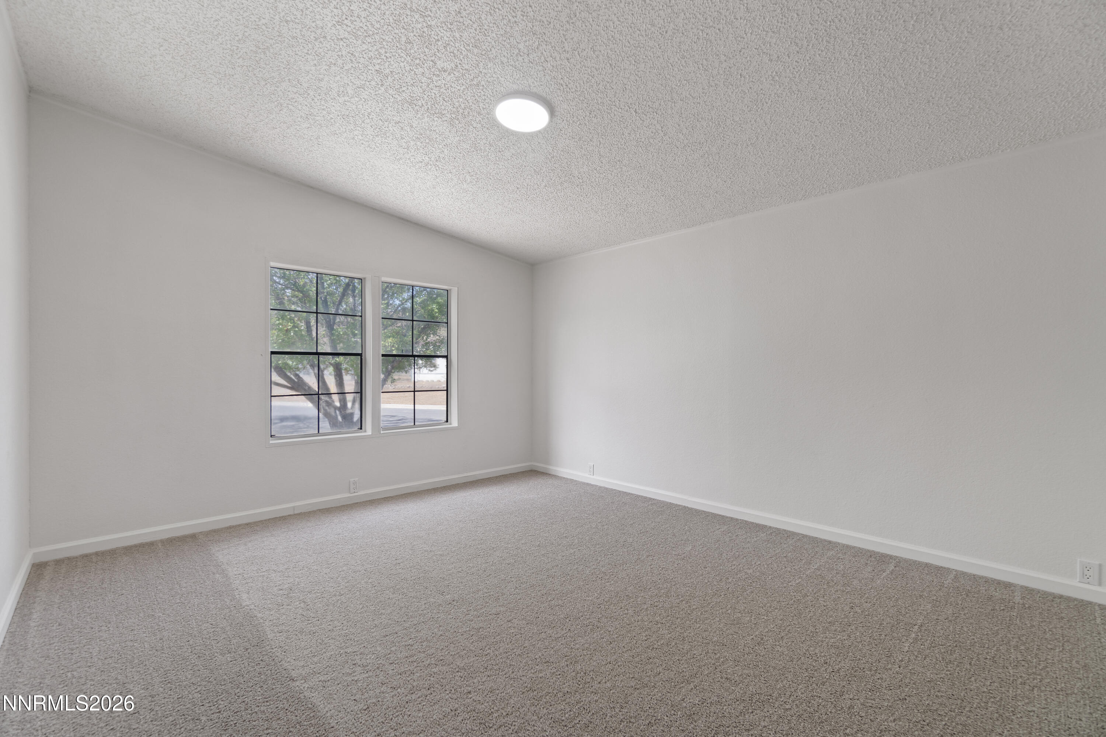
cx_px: 553
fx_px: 461
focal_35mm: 15
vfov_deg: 77.3
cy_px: 368
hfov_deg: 100.4
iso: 100
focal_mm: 10
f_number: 5.6
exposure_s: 1/4
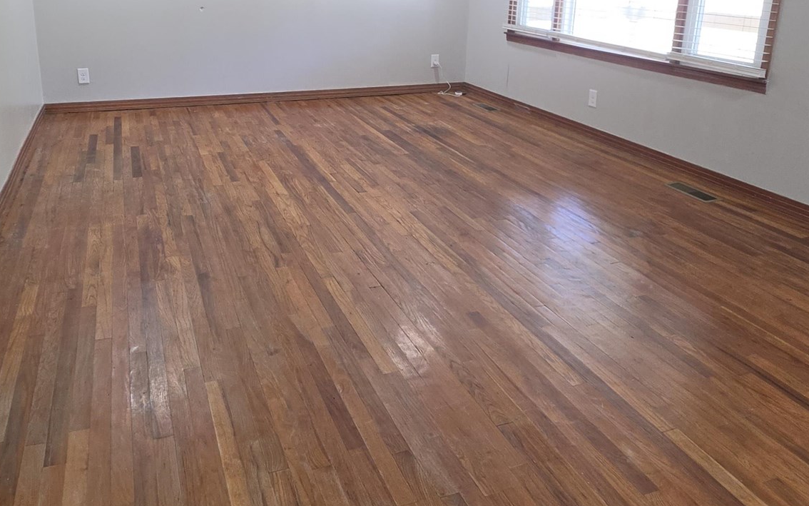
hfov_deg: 66.2
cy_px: 147
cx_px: 355
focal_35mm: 28
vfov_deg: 43.6
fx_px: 617
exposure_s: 1/120
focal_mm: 2.2
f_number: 1.9
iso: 200
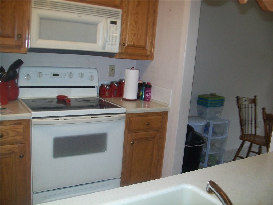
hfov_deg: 54.0
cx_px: 136
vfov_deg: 41.8
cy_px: 102
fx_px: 268
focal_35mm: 34
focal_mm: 6.1
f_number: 2.7
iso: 160
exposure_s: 1/60
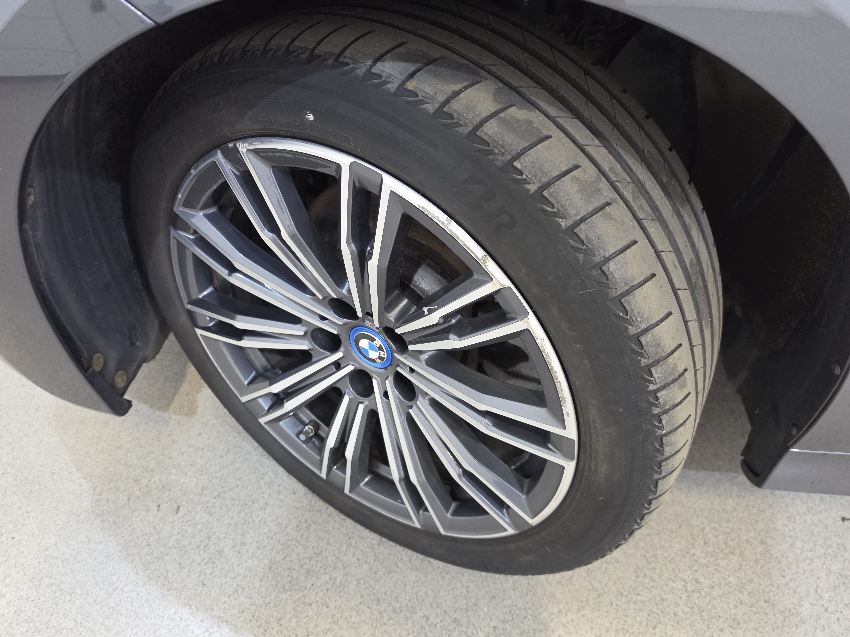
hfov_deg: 73.9
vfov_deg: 58.9
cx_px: 425
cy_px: 318
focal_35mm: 23
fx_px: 565
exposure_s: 1/100
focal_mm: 6.5
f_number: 1.4
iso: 640
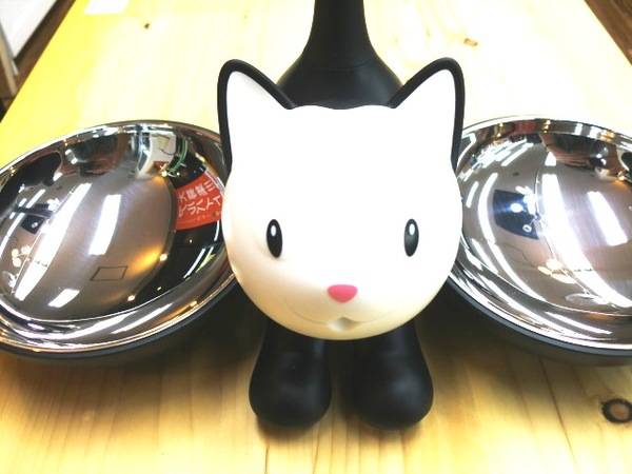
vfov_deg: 40.7
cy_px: 237
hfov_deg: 52.6
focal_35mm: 35
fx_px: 639
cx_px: 316
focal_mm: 6.3
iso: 80
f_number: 3.1
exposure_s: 1/60
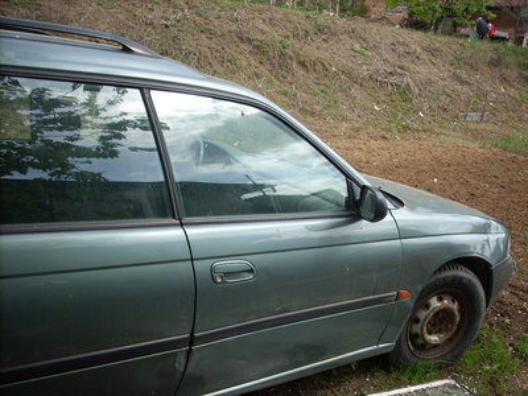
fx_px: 564
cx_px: 264
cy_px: 198
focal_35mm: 37
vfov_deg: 38.7
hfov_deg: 50.1
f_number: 2.8
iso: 64
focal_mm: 6.2
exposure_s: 1/338
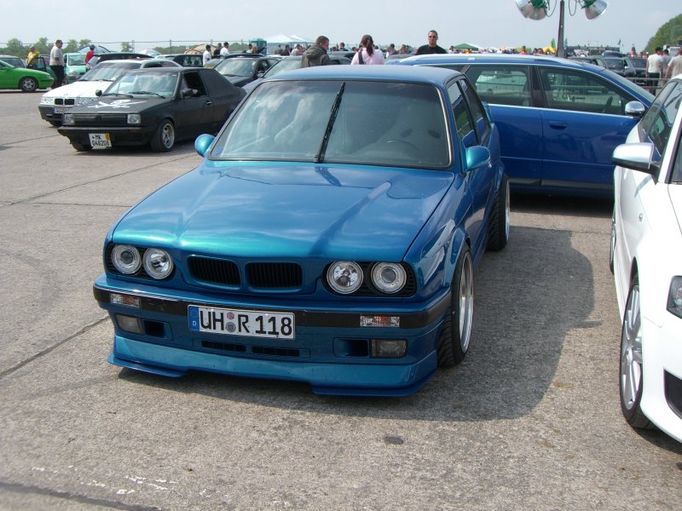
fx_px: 926
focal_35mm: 47
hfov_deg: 40.4
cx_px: 341
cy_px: 256
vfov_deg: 30.9
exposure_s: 1/400
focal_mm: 7.6
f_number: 4.8
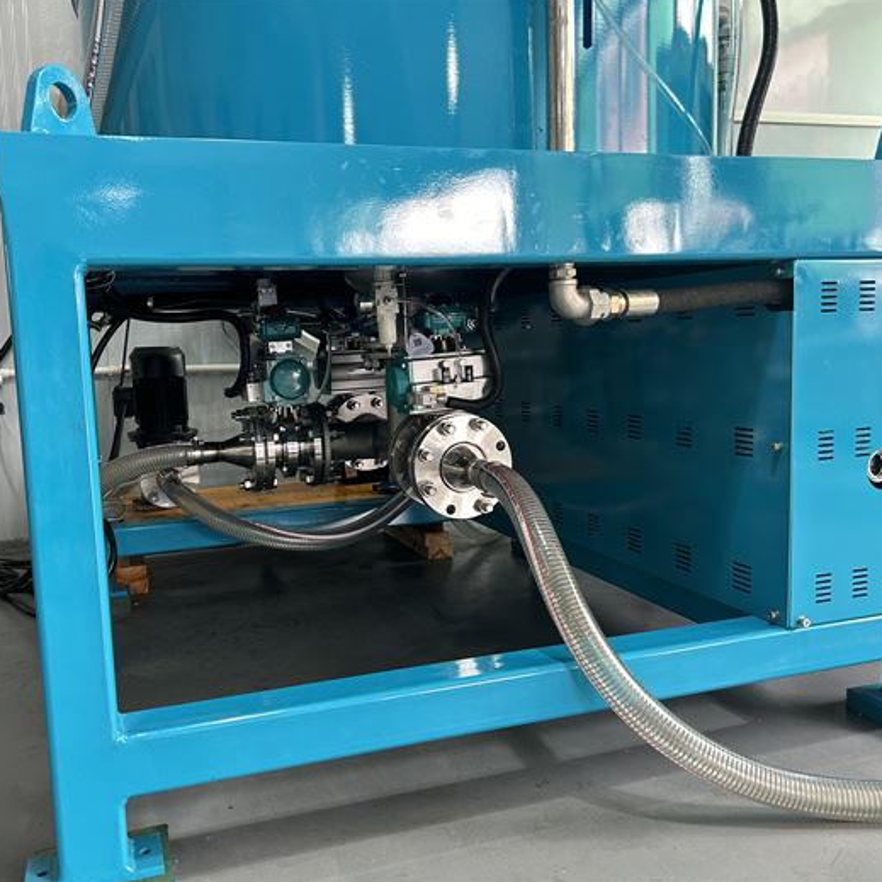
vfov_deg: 52.5
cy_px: 439
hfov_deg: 52.4
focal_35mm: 31
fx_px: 894
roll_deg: +3.3
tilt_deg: -7.4
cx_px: 396
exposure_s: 1/50
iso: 100
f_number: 1.5
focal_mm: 5.7
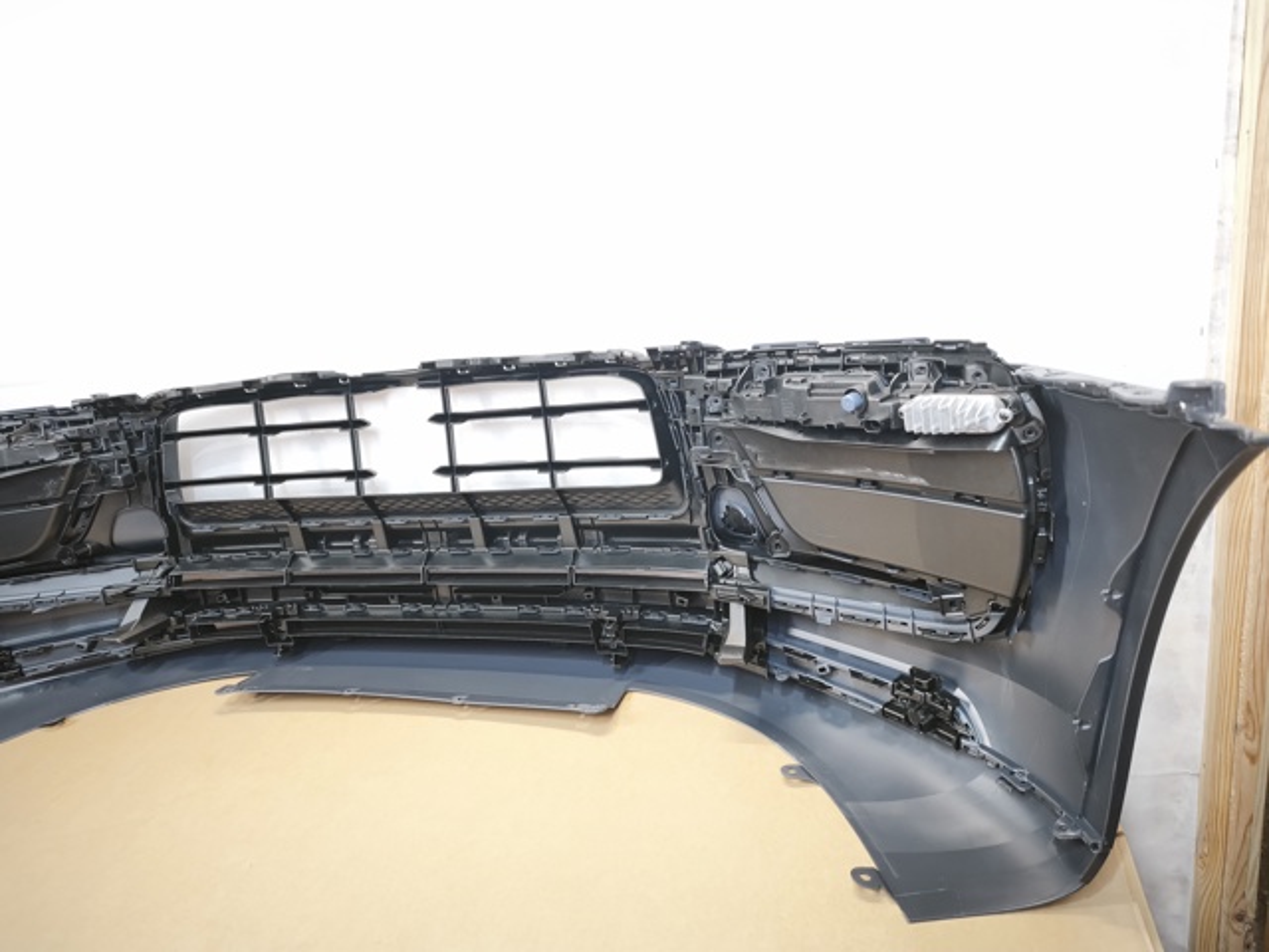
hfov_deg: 73.9
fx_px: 843
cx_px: 634
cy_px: 476
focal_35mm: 23
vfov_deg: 58.9
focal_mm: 6.45
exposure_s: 1/100
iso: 640
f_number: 1.62
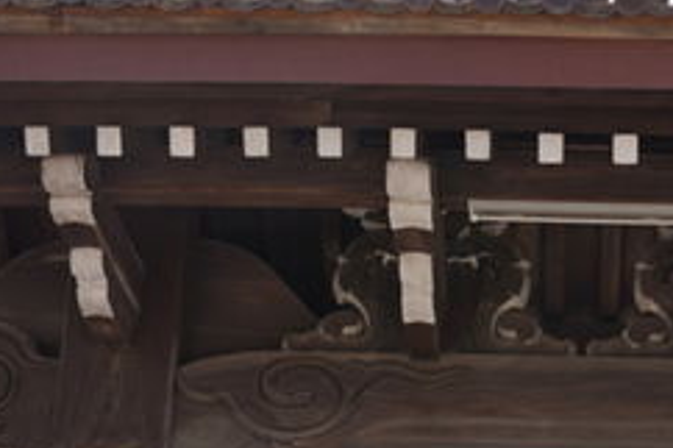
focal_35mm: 118
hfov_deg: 17.1
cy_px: 525
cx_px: 585
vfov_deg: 11.4
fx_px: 2204
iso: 100
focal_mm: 35
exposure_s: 1/250
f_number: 8
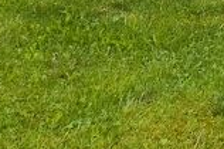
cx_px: 432
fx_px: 752
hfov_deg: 14.4
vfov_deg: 9.3
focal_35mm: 121
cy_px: -272
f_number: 1.8
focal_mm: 5.56
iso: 100
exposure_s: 1/462
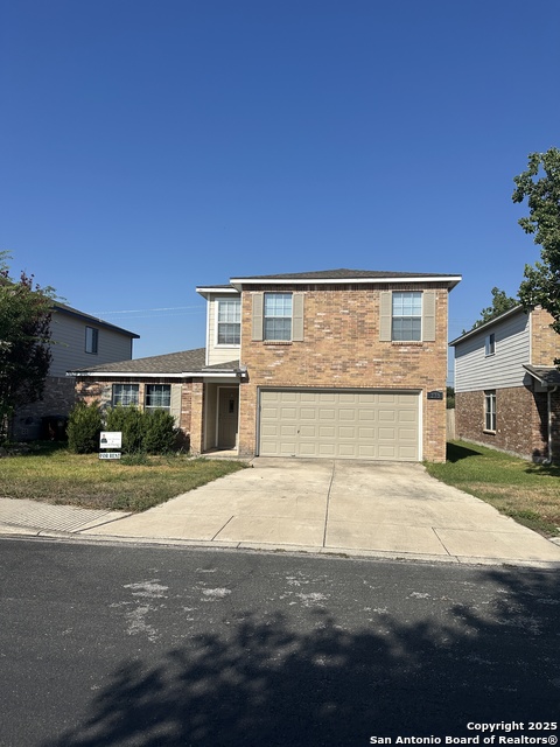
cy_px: 374
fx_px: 518
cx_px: 280
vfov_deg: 71.6
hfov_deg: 56.8
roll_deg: -2.2
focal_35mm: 24
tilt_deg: +3.9
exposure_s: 1/7042
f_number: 1.78
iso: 80
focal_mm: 6.86
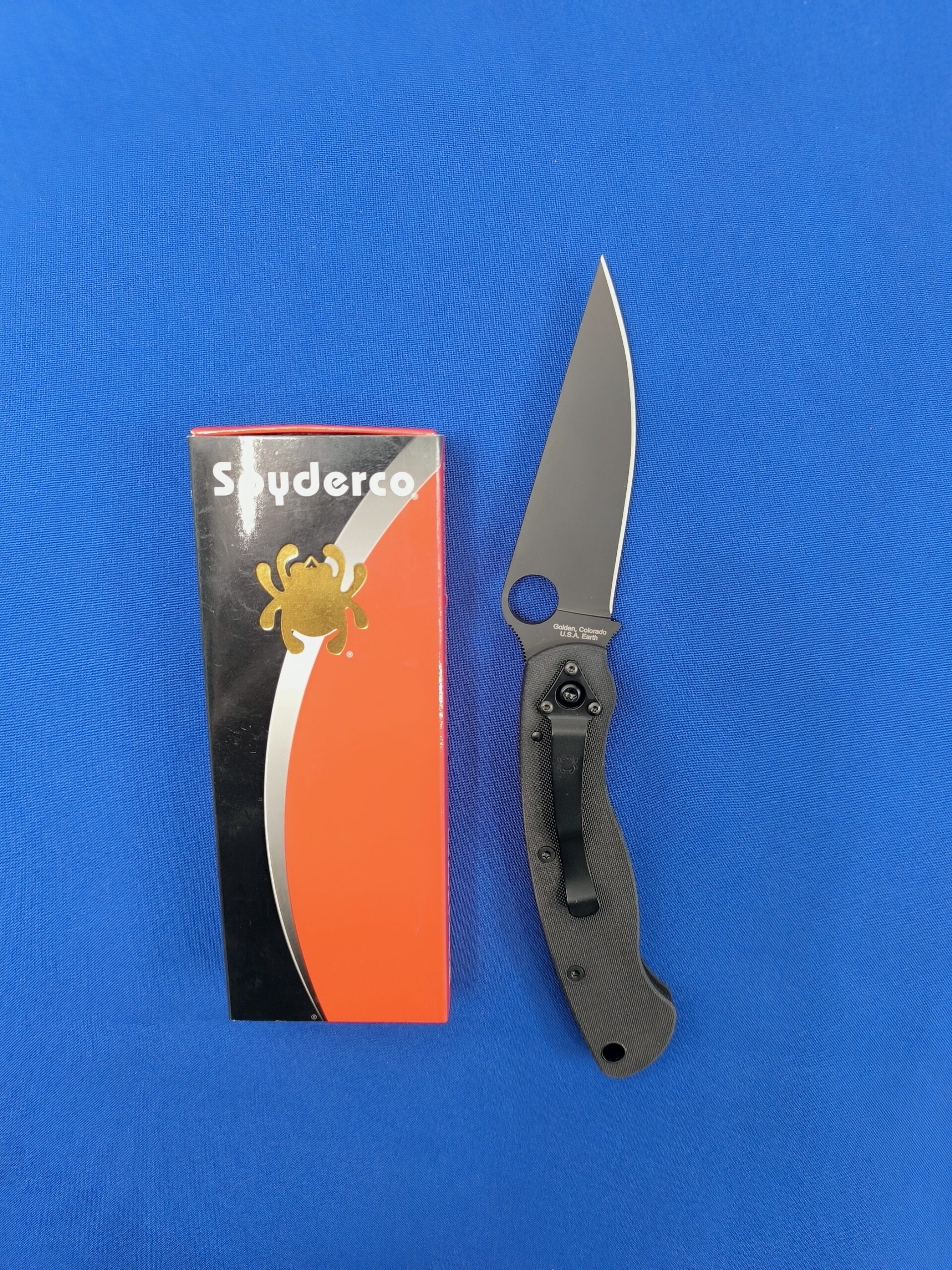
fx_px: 843
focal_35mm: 23
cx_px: 476
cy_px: 635
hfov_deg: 58.9
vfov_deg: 73.9
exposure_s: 1/50
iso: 500
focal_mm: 6.14
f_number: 1.65
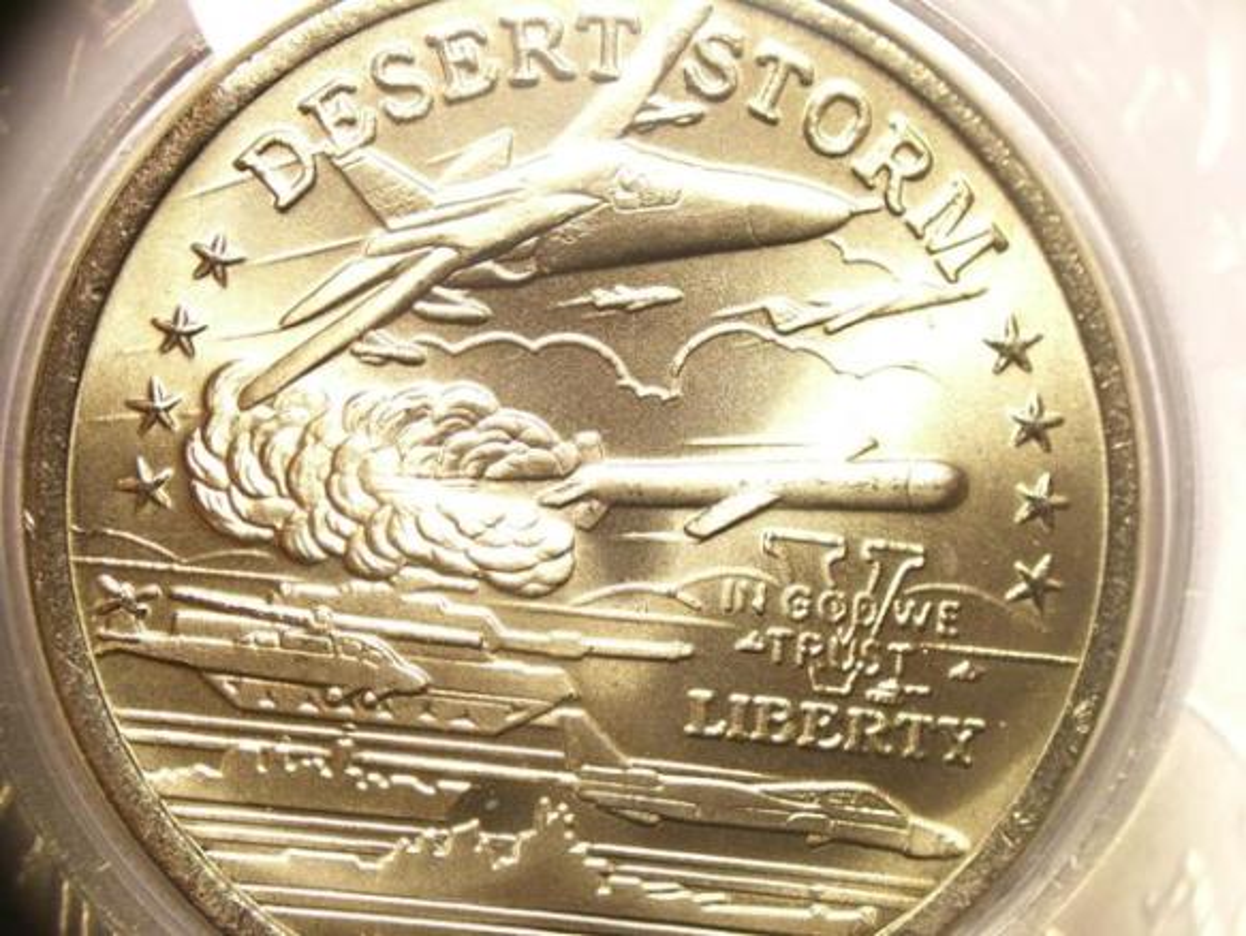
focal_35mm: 66
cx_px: 623
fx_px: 2377
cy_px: 468
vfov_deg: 22.3
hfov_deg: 29.4
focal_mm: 10.7
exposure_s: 1/30
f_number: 3.6
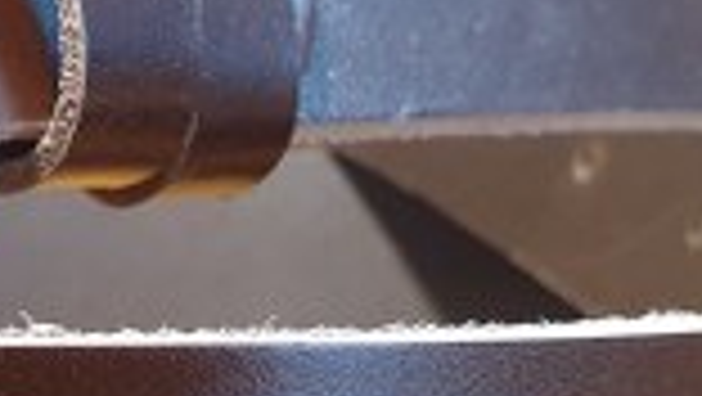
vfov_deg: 10.4
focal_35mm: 116
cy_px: 328
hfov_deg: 17.7
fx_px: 2161
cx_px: -108
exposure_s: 1/50
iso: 400
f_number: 2.4
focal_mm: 4.3
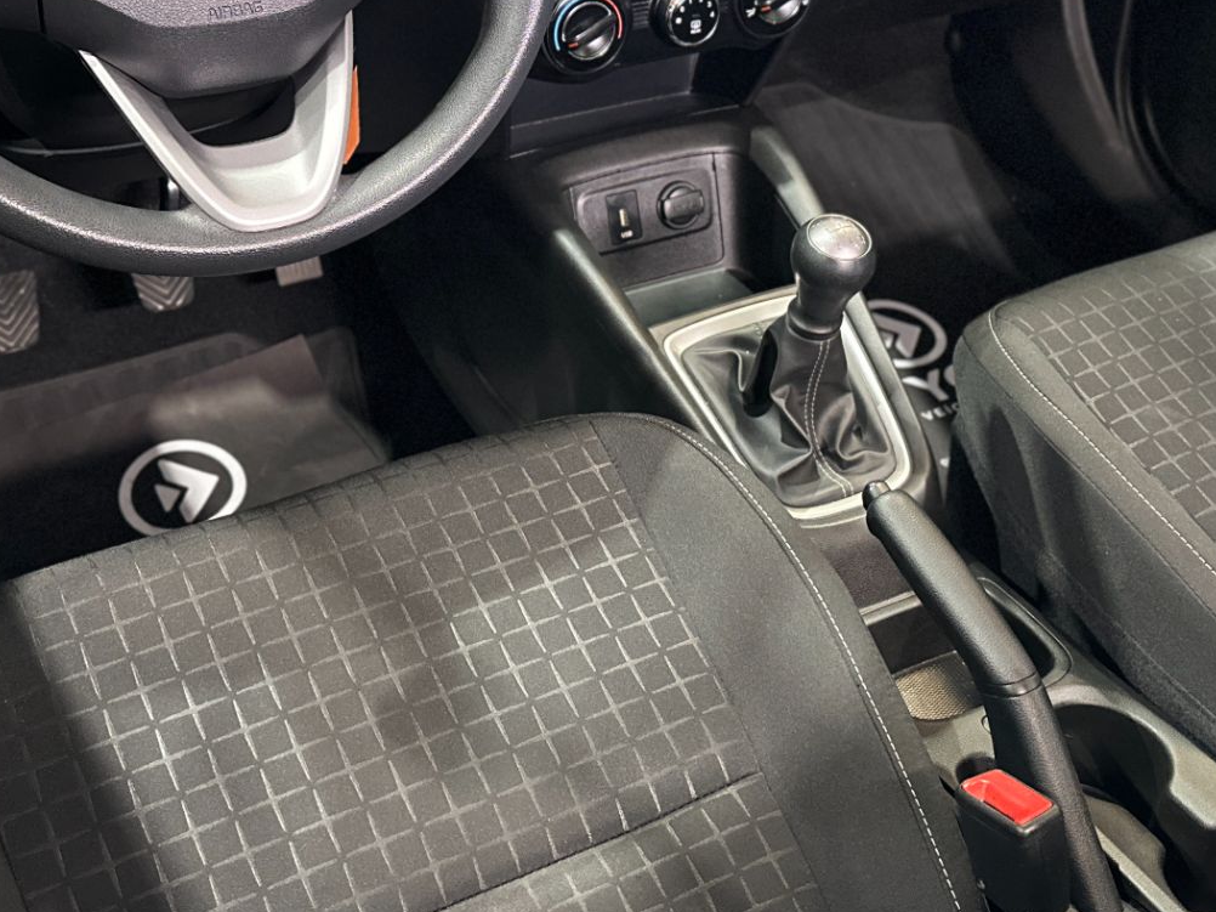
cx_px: 646
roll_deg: -2.4
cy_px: 180
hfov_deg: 41.2
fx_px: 1616
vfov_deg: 30.7
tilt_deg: -28.9
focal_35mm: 46
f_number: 1.78
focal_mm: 6.86
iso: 800
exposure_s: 1/40
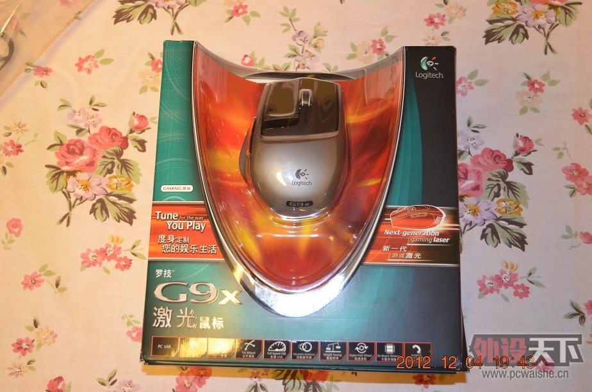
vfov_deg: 29.7
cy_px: 196
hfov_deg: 43.7
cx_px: 296
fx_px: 738
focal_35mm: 45
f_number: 4.5
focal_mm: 30
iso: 1800
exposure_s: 1/60
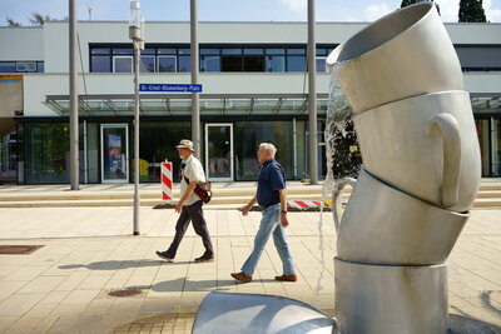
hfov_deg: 54.4
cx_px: 250
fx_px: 487
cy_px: 167
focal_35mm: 35
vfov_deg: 37.9
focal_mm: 35
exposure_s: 1/320
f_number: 8
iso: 100
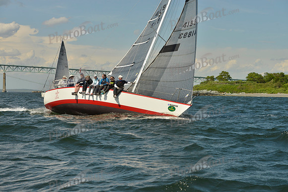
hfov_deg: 28.8
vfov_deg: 19.5
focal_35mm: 70
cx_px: 144
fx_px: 560
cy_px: 96
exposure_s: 1/1600
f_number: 9
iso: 280
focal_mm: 70
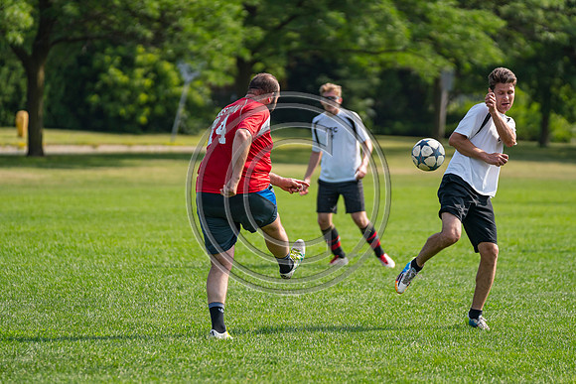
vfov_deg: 4.9
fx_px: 4529
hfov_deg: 7.3
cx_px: 288
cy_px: 192
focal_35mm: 283
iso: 400
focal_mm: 189
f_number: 2.8
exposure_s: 1/4000
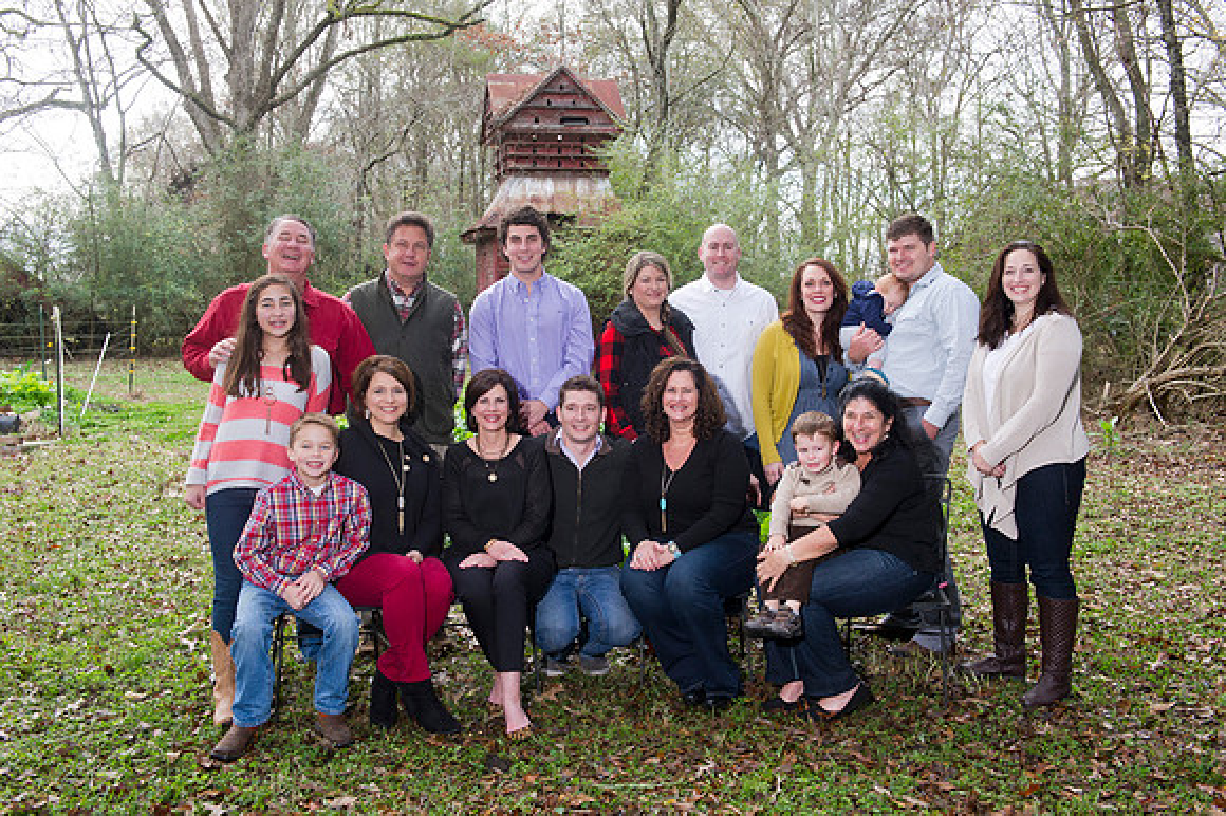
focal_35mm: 36
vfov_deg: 36.8
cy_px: 408
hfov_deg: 53.2
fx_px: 1225
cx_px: 613
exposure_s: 1/125
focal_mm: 36
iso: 1250
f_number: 8
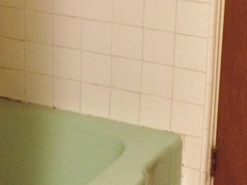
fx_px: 928
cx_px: 152
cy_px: 48
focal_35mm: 130
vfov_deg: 11.4
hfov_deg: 15.2
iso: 400
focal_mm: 4.28
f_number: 2.4
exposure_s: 1/15
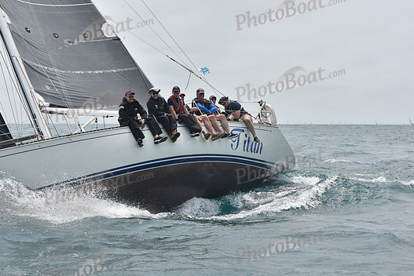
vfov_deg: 17.7
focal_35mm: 77
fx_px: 886
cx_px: 195
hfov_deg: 26.3
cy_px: 134
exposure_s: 1/800
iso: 250
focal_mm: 70
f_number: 10
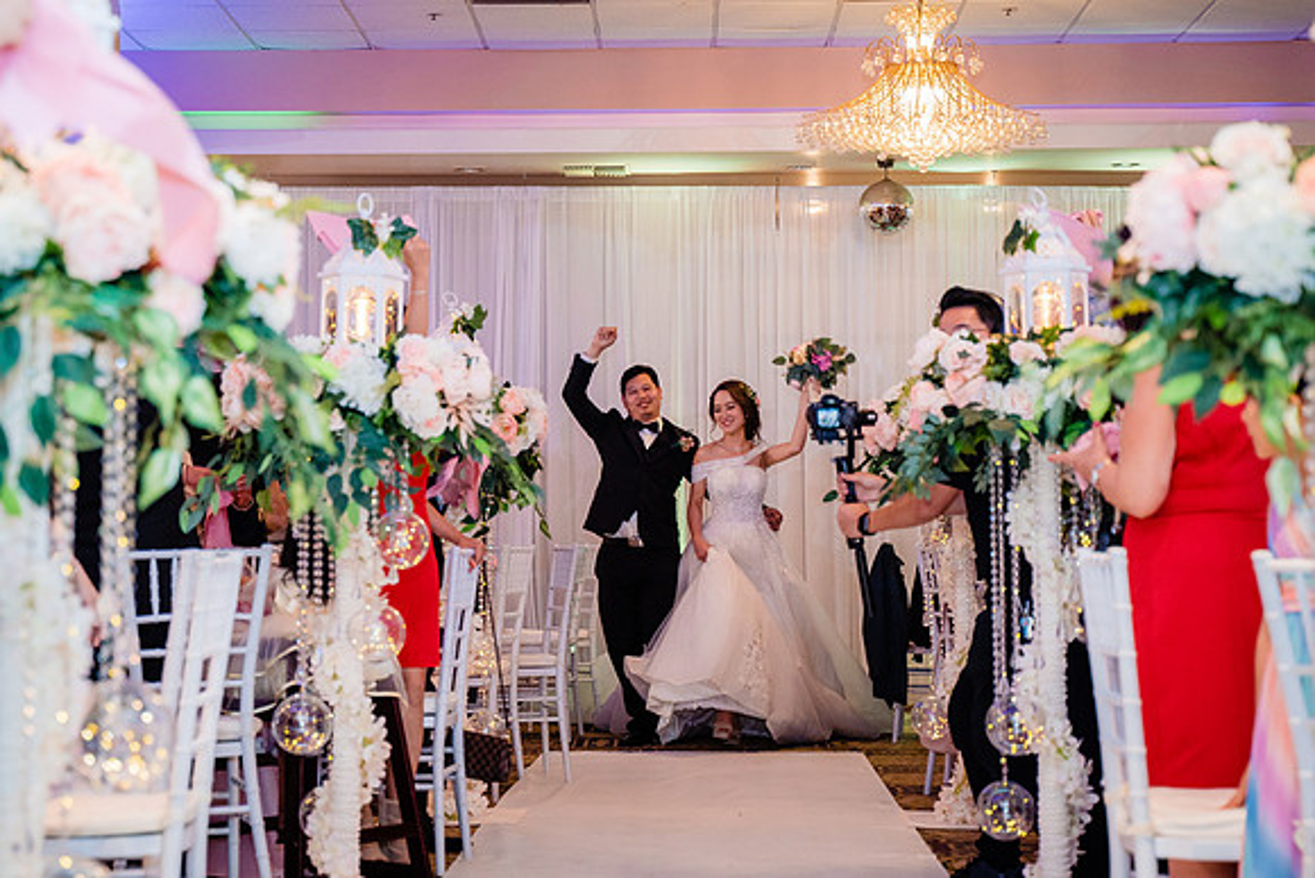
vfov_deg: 19.1
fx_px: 2599
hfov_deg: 28.4
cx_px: 594
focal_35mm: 71
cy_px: 355
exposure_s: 1/160
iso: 1250
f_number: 3.5
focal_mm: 56
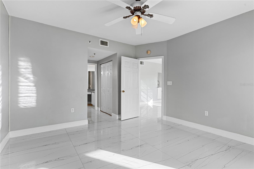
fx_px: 120
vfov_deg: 70.4
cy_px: 84
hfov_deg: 93.3
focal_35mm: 17
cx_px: 127
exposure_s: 1/13
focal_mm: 17
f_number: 9
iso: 400
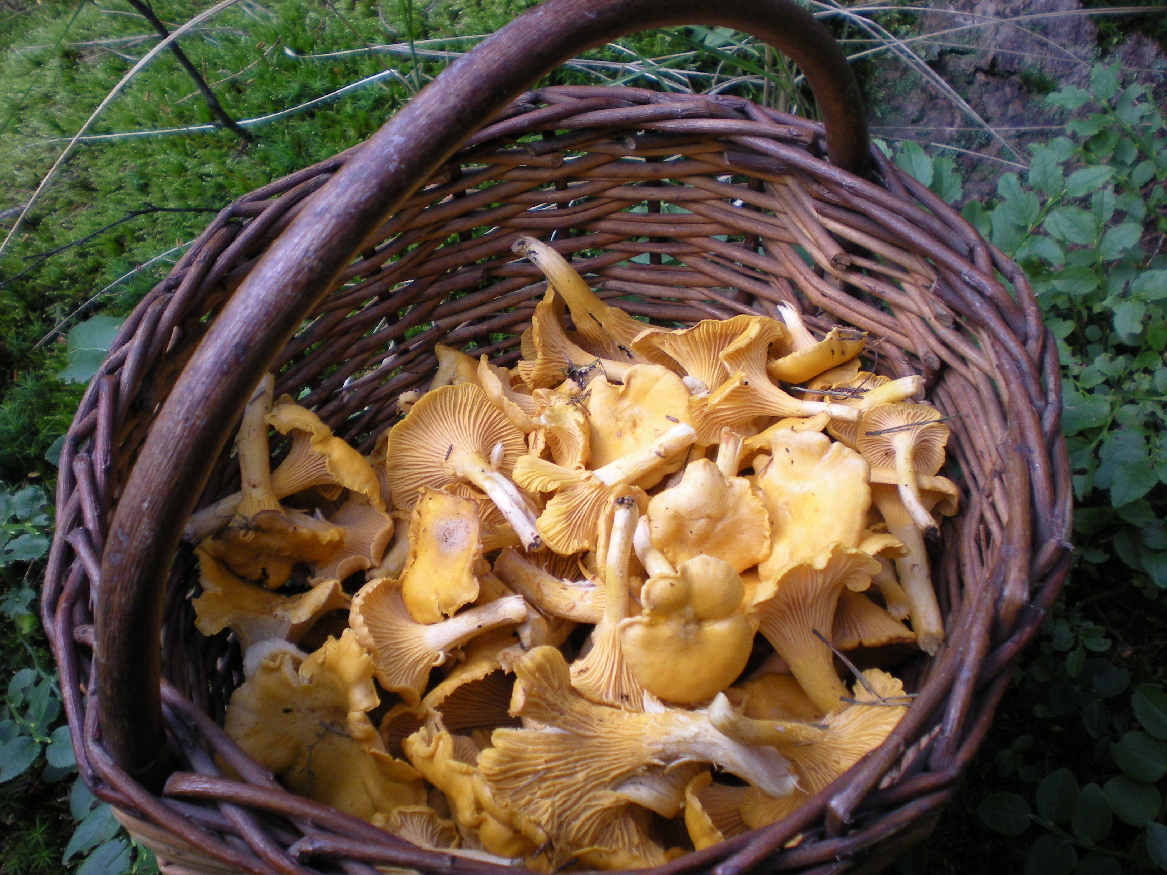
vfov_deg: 37.7
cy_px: 438
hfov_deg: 49.0
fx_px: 1281
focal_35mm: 38
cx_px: 584
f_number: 3.1
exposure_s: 1/59.8
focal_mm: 6.3
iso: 144
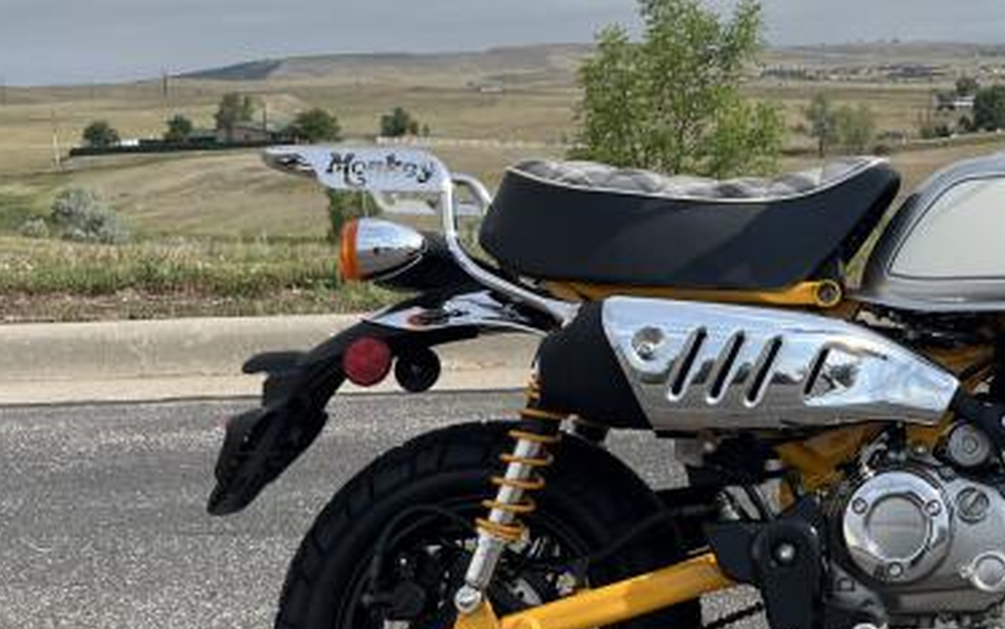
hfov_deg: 32.9
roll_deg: +3.2
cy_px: 118
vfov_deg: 21.7
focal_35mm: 59
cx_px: 889
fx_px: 1616
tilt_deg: -4.4
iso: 50
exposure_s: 1/5848
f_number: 1.6
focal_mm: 5.1
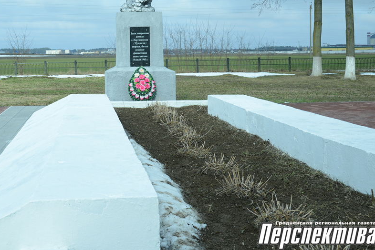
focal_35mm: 58
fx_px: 604
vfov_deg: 23.2
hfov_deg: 33.9
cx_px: 105
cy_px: 70
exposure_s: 1/1250
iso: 640
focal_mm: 38
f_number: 7.1
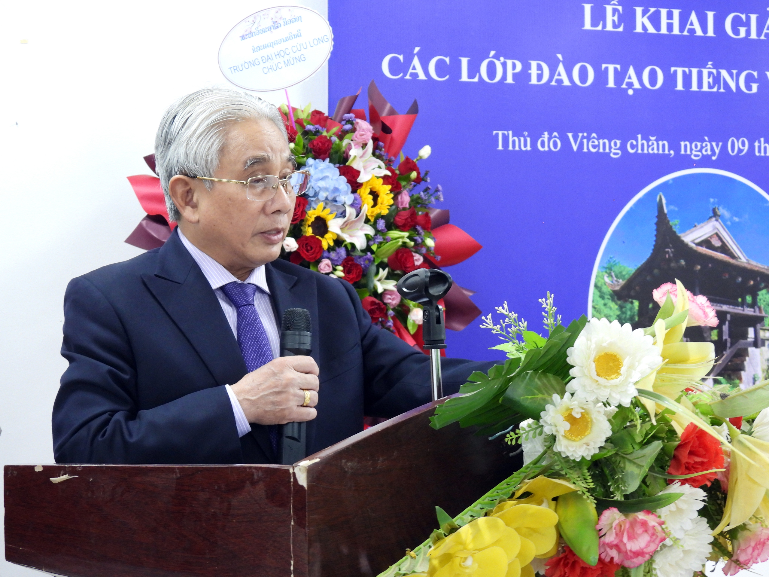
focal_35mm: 70
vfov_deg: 21.0
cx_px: 384
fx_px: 1555
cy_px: 288
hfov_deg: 27.8
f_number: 3.5
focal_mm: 12.5
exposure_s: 1/13
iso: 400
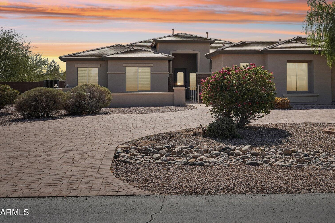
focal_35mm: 45
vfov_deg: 29.6
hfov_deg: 43.3
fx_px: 419
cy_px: 74
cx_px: 206
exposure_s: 1/1250
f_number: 8
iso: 400
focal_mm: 33
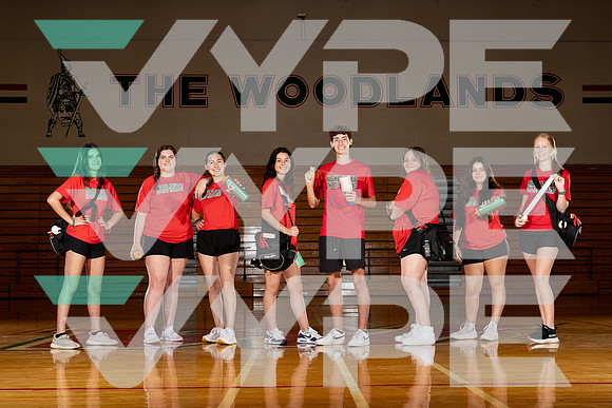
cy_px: 210
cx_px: 329
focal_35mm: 55
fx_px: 927
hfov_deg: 36.5
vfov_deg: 24.8
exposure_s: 1/250
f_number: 9
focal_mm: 47
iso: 1600
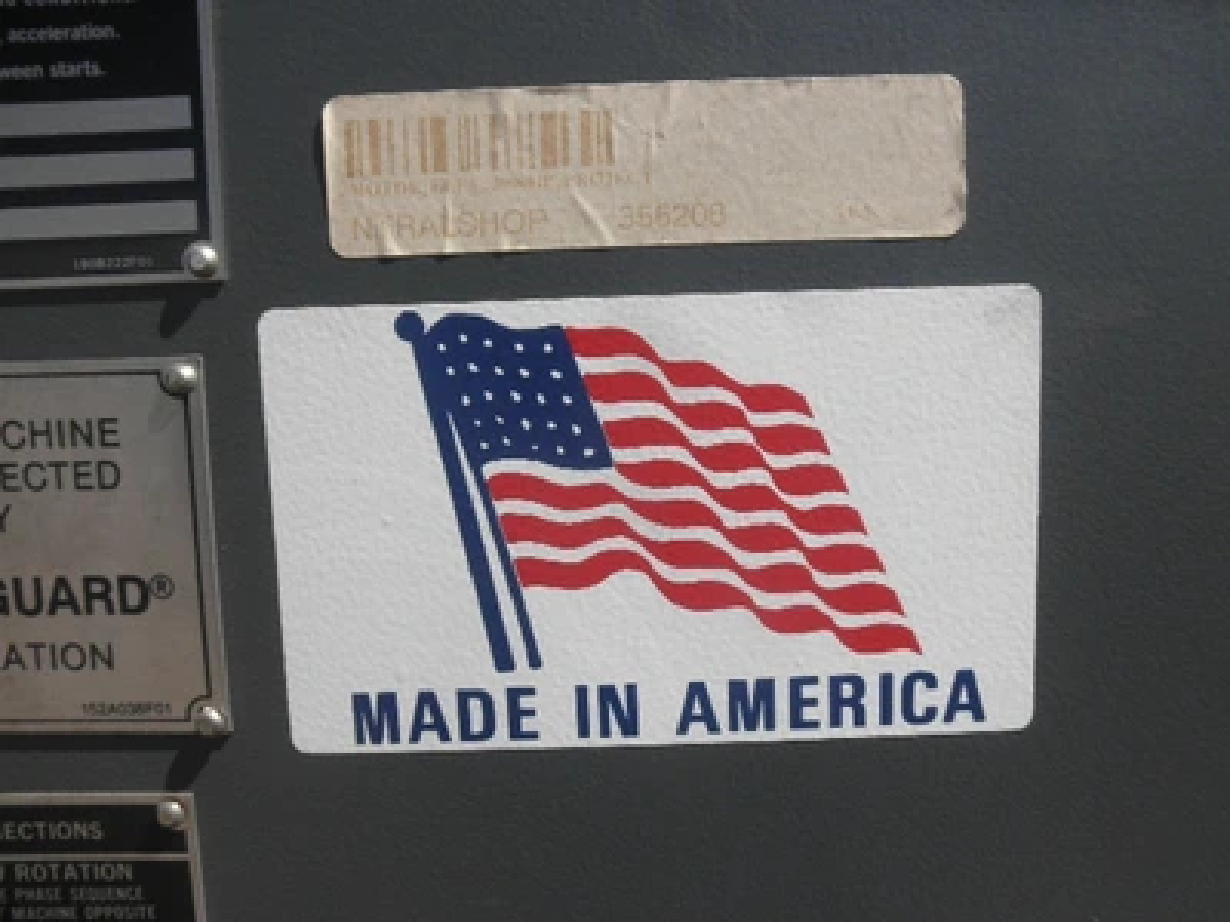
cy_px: 461
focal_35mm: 28
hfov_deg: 63.4
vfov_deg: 49.7
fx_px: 995
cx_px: 615
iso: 64
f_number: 8.5
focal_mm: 5
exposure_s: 1/125
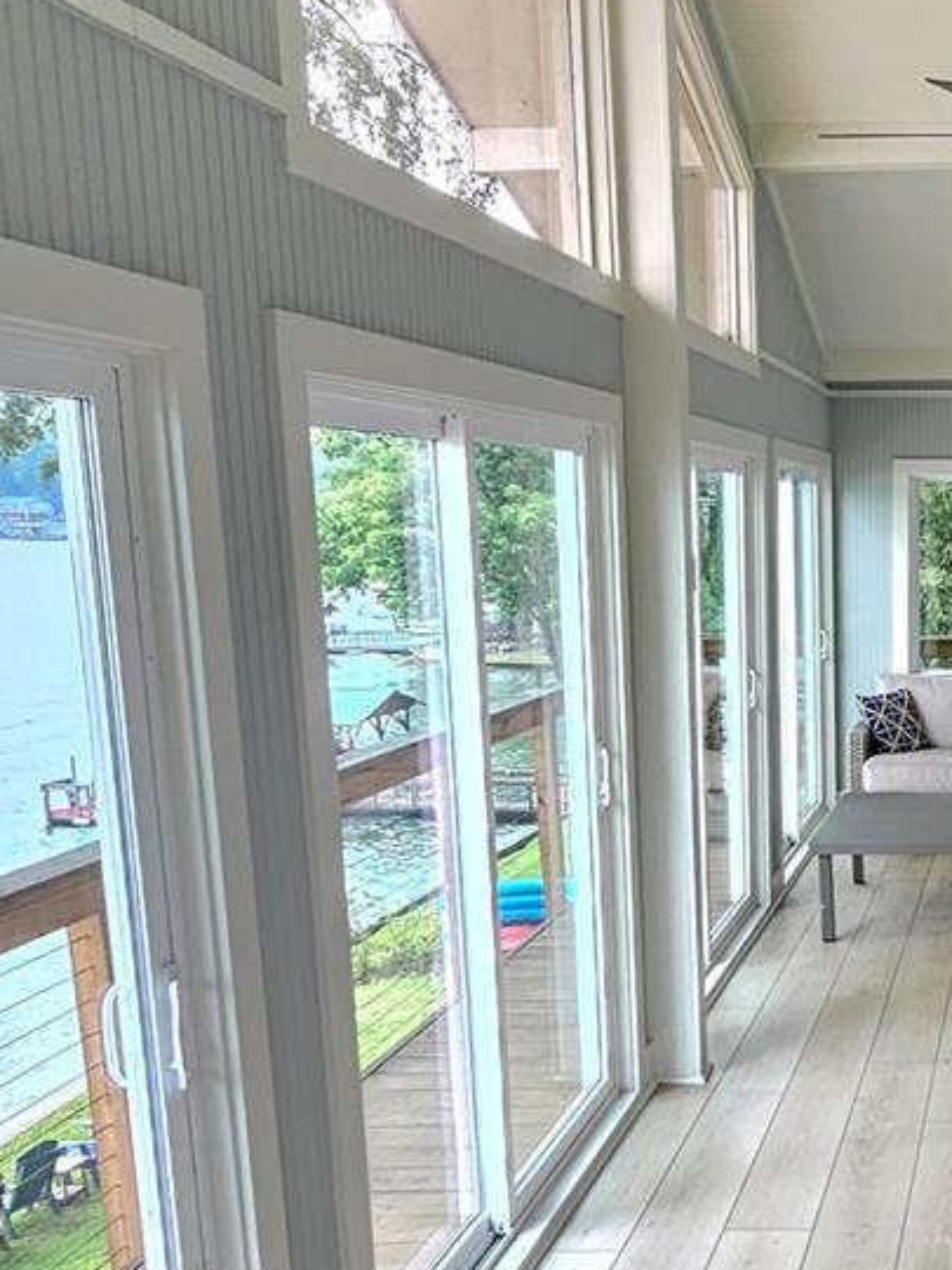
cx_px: 1008
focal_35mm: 37
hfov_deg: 34.2
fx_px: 1357
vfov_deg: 49.6
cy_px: 797
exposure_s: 1/60.2
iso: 50
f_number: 2.2
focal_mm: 2.2
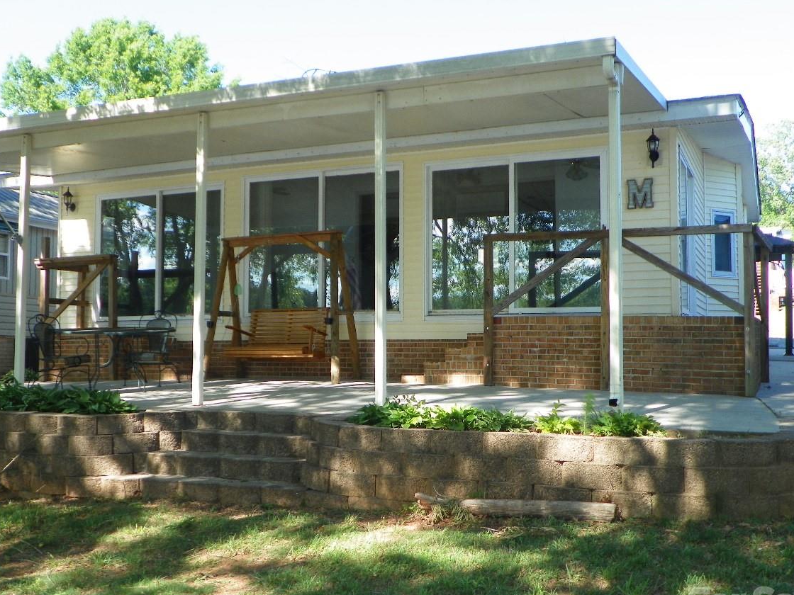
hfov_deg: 46.8
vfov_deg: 35.9
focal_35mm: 40
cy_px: 334
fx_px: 917
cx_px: 376
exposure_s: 1/125
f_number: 3.2
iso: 64
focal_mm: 6.2
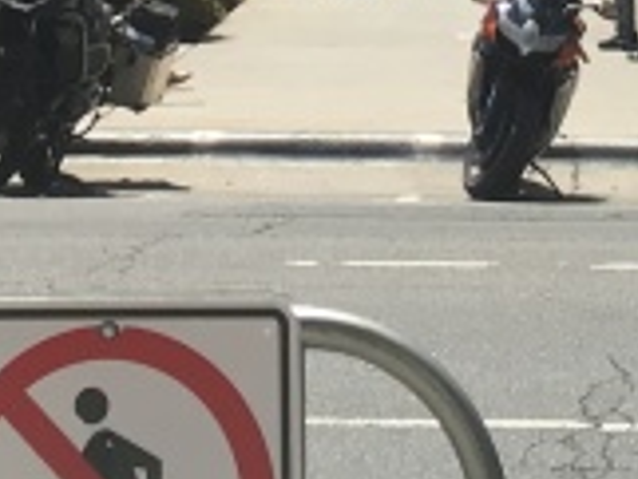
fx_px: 3394
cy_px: -1002
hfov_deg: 10.7
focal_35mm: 184
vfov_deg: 7.1
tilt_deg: +13.3
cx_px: 369
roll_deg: -0.5
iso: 25
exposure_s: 1/1282
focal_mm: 4.15
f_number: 2.2
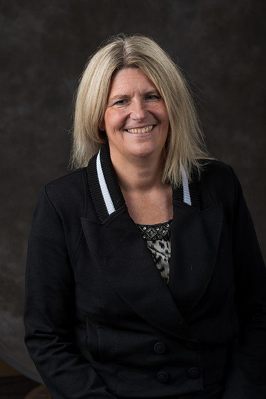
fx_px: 1330
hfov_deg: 11.4
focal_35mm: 120
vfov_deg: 17.1
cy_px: 200
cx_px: 133
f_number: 6.3
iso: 320
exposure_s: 1/250
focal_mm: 80
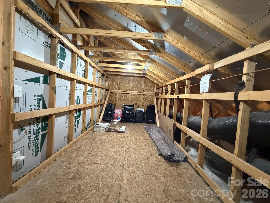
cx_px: 135
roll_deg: -4.8
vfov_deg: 85.7
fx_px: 109
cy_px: 102
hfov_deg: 102.1
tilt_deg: -2.7
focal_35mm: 14
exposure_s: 1/60
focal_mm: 2.22
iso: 1250
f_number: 2.2
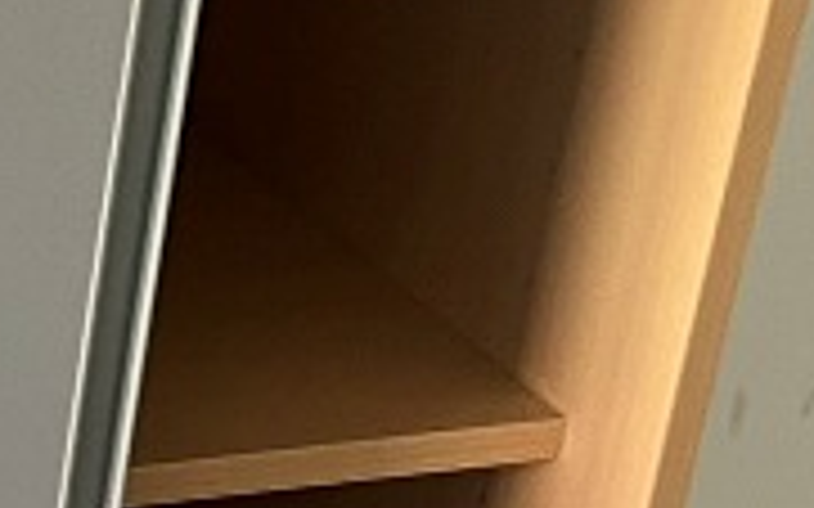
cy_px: 589
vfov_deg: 8.3
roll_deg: -0.5
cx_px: -881
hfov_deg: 11.8
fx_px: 3460
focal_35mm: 156
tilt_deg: -21.2
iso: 125
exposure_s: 1/50
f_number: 1.6
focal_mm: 5.1
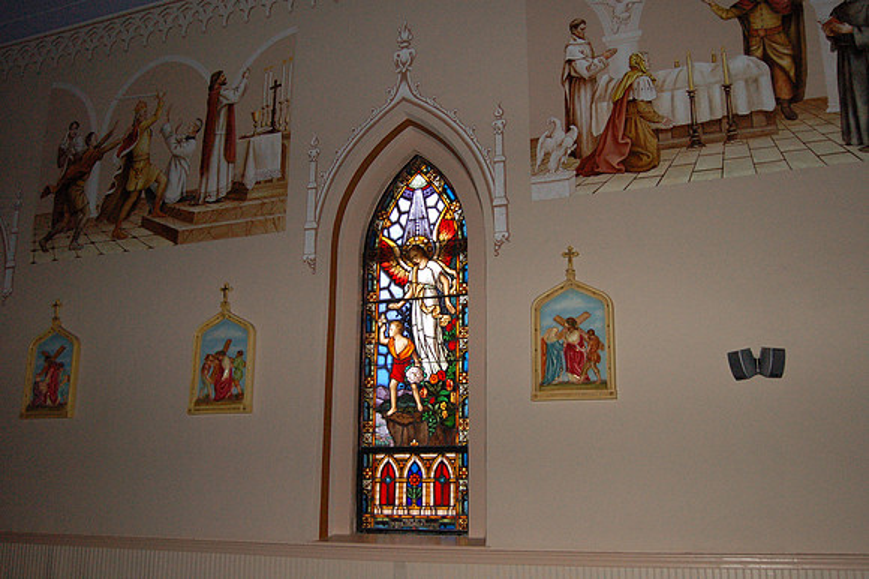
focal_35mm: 33
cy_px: 290
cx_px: 434
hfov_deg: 57.3
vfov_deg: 39.9
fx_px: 796
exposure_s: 1/320
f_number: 3.8
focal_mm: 22
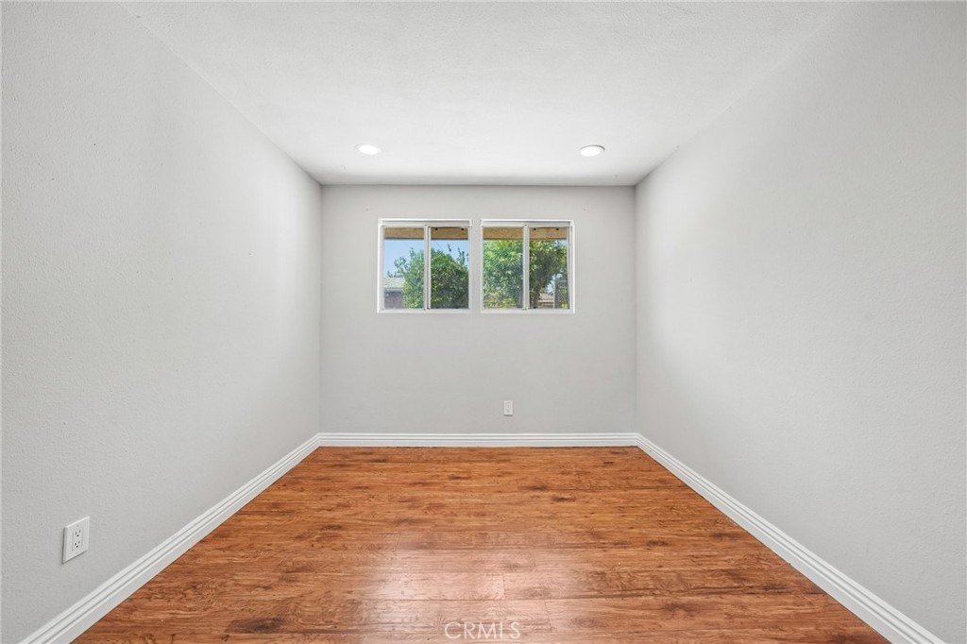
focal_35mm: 13
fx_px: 349
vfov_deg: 85.4
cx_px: 484
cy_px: 322
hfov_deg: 108.3
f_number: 8
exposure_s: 1/30
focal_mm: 13
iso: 320
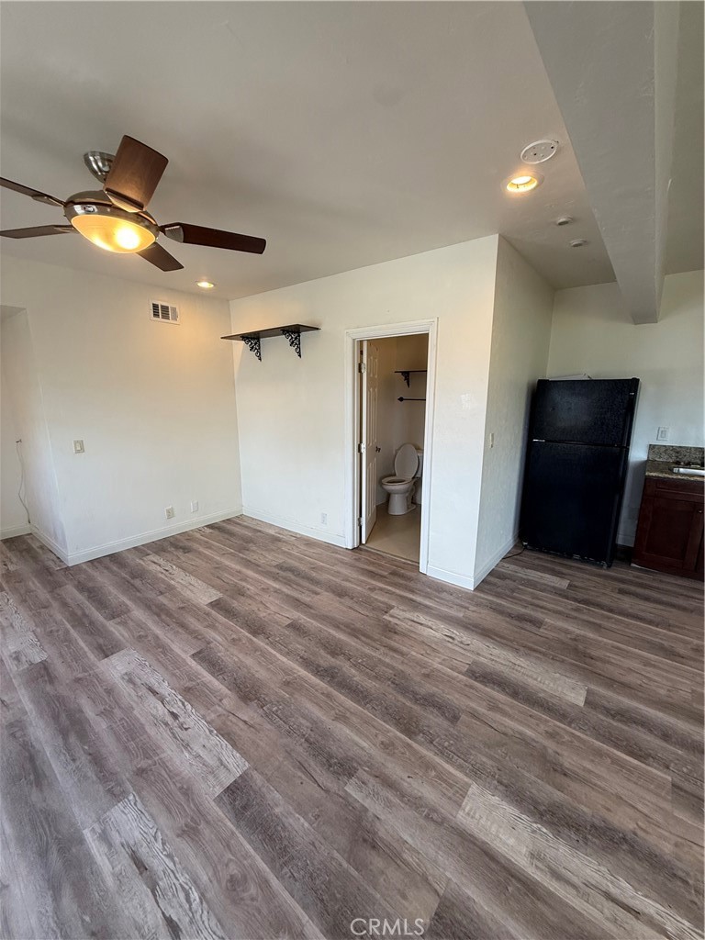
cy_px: 470
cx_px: 352
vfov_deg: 102.1
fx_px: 380
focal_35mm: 14
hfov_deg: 85.7
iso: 160
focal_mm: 2.22
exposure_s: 1/120
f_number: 2.2
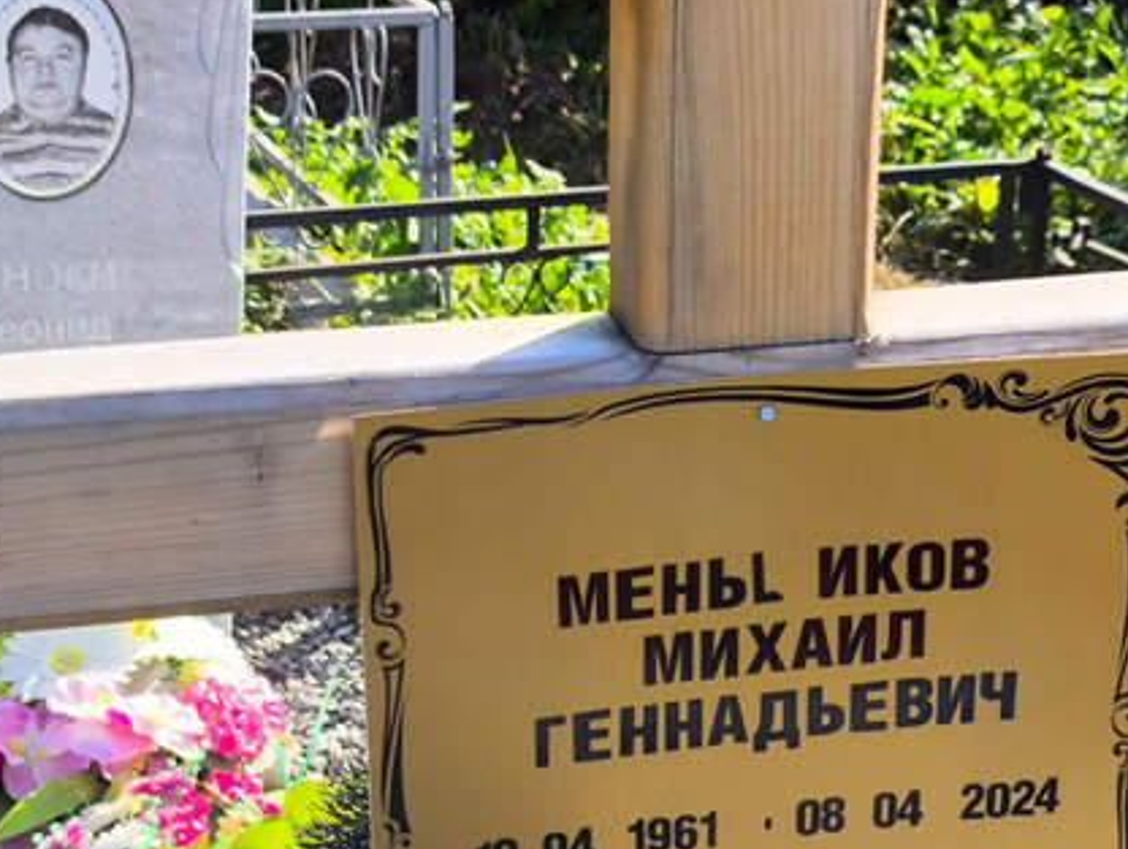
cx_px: 609
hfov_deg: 20.4
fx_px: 3132
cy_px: 713
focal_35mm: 96
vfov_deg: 15.3
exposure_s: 1/624
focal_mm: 4.71
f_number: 1.7
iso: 50
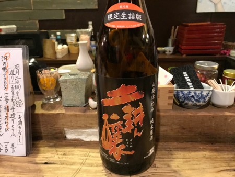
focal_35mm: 28
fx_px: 190
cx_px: 118
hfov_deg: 63.4
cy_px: 88
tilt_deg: -21.0
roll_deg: +1.0
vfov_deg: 49.8
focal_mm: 3.99
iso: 100
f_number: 1.8
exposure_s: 1/6
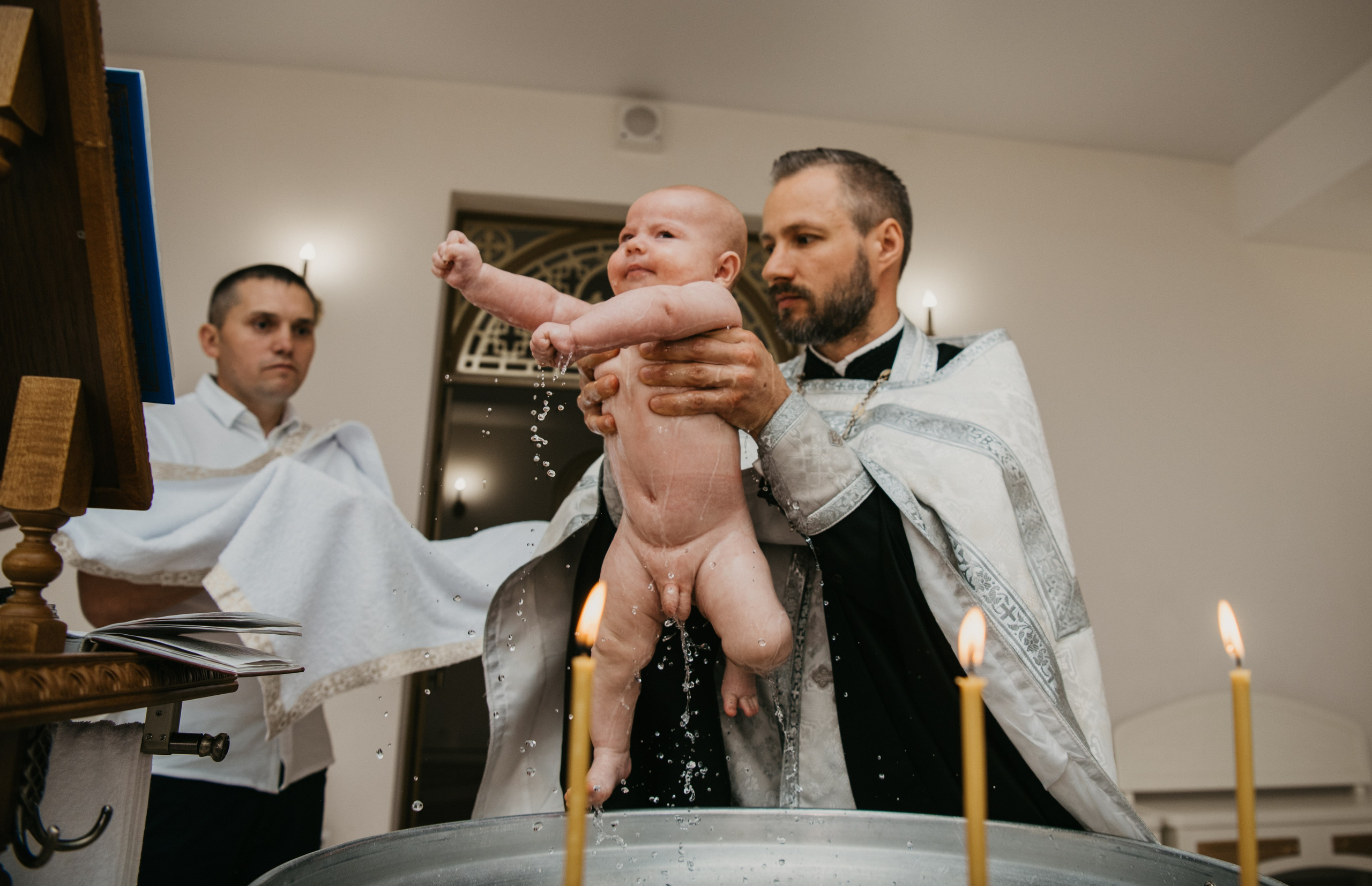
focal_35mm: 26
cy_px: 387
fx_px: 998
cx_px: 749
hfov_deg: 68.9
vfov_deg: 47.8
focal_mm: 24
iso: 125
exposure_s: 1/160
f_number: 4
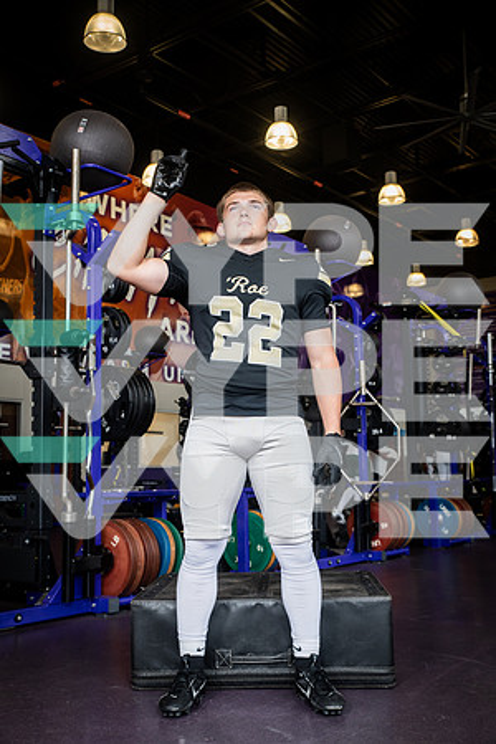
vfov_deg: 50.7
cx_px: 248
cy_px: 372
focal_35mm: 38
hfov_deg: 35.1
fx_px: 785
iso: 500
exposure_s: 1/250
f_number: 5.6
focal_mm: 38
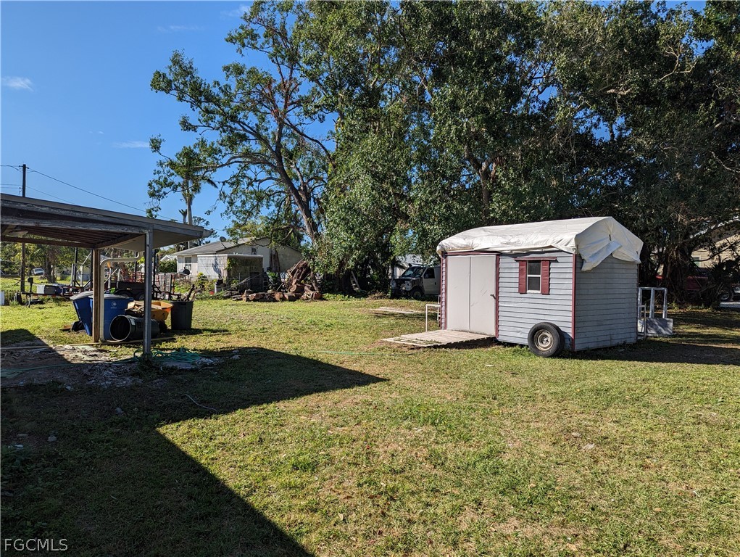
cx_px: 370
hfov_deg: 71.5
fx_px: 514
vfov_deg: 56.9
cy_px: 278
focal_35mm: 24
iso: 44
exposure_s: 1/2833
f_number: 1.85
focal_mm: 6.81
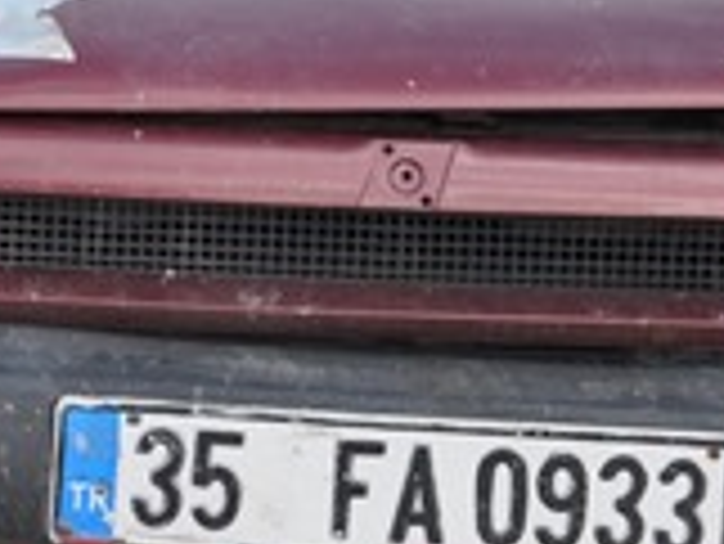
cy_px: -16
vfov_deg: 6.8
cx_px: 72
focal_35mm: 218
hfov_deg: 9.0
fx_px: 4563
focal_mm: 38
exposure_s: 1/200
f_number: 8
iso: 320
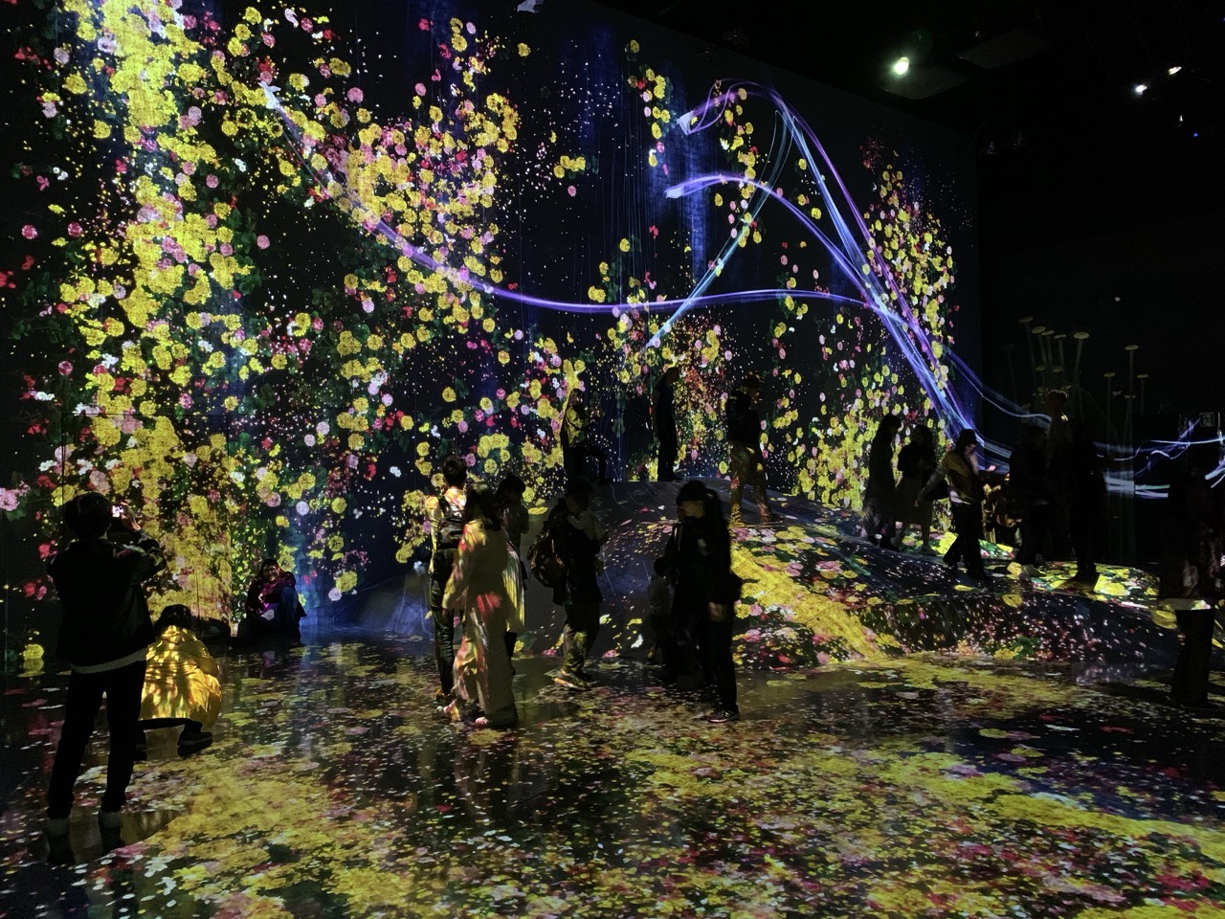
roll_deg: +1.3
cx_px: 612
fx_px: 920
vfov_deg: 53.1
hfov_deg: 67.3
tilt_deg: +0.1
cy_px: 460
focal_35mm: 26
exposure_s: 1/19
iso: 640
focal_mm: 4.25
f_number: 1.8
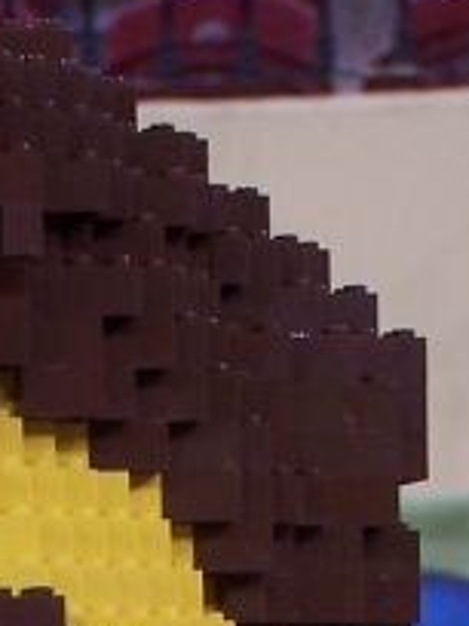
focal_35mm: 376
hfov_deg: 3.9
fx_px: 6792
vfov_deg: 5.2
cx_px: -368
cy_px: 1335
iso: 80
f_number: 3.2
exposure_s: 1/8
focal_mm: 12.4
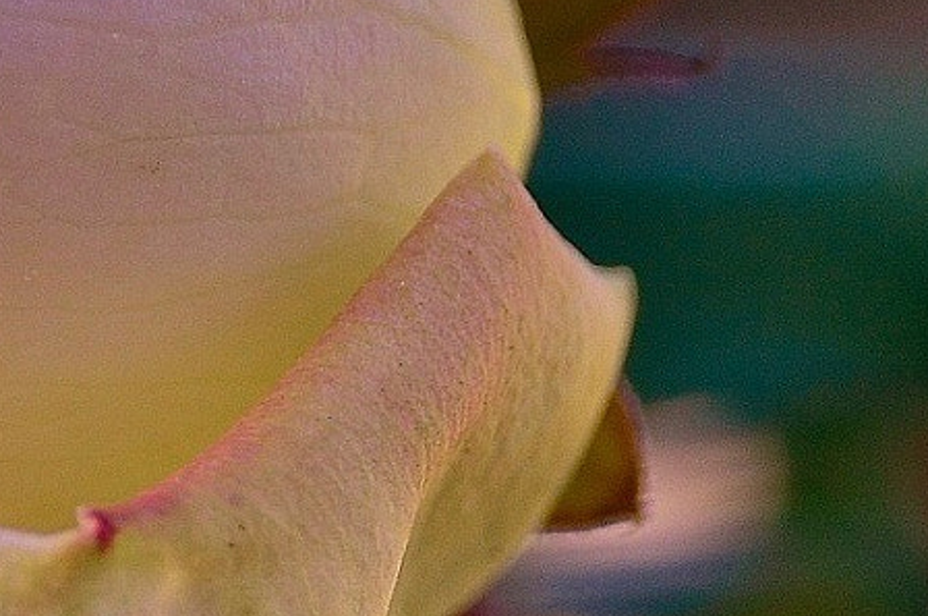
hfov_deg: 3.0
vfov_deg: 2.0
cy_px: 34
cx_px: -172
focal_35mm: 697
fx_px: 17935
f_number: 6
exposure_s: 1/200
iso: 280
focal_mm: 130
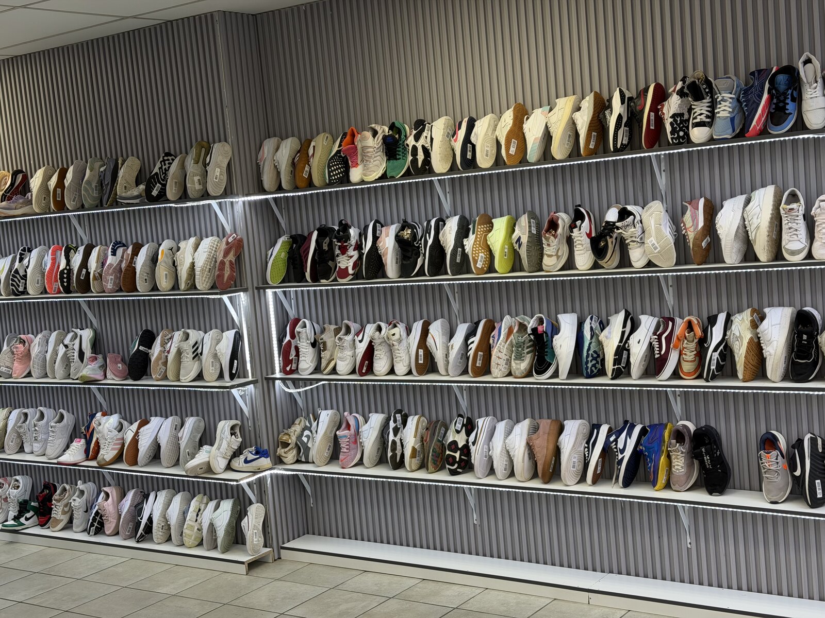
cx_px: 412
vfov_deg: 30.3
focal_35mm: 48
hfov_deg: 39.7
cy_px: 309
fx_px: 1144
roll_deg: +5.5
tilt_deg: -5.6
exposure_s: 1/50
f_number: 1.78
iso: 64
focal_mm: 6.76
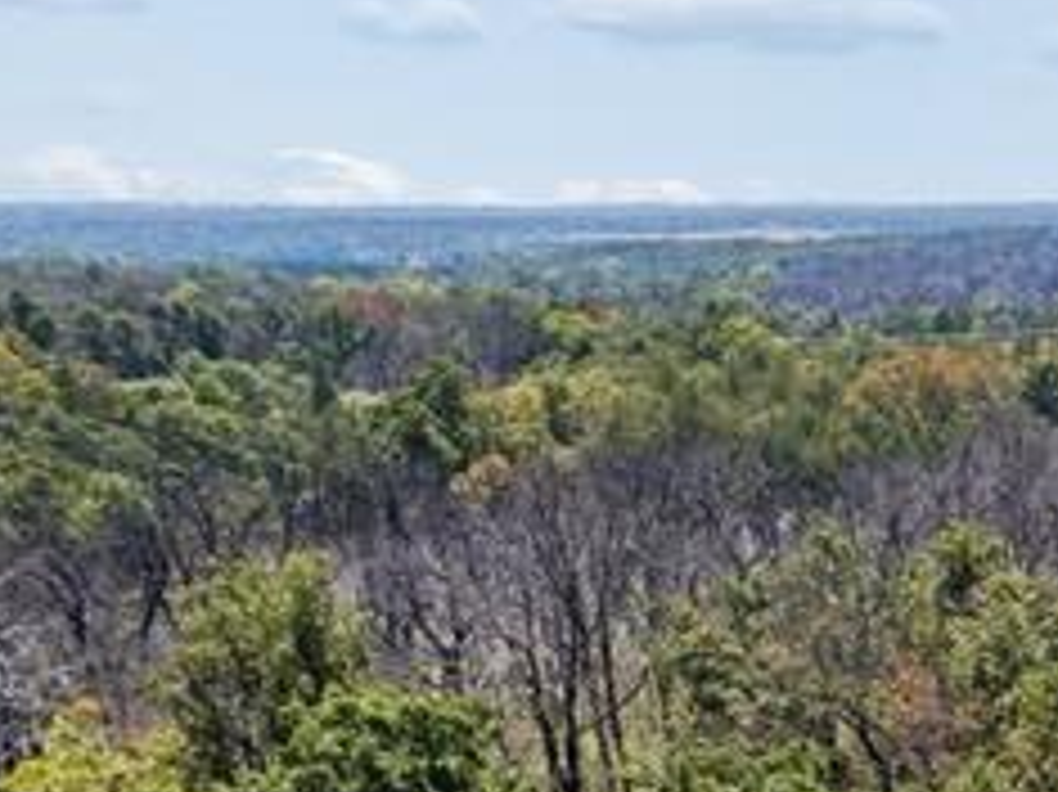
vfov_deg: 14.5
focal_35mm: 92
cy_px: 1318
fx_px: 2810
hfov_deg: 16.9
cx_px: 1992
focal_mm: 8.4
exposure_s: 1/1250
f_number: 2.8
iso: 100
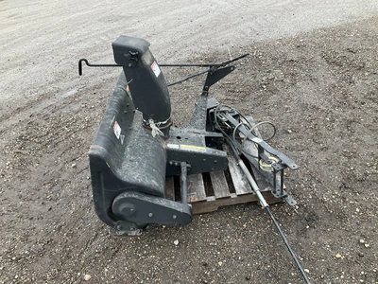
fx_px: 317
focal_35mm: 29
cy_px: 142
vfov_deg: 48.2
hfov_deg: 61.7
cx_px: 189
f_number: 1.8
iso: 20
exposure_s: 1/122
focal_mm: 3
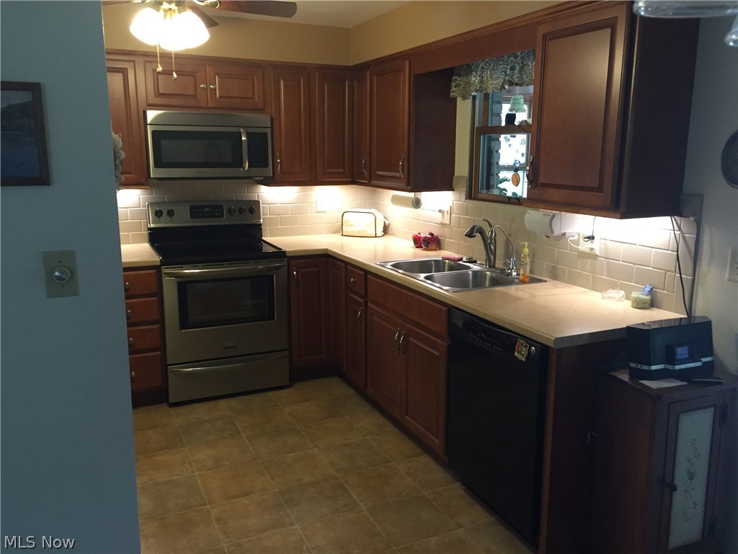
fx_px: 618
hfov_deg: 61.7
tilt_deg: -12.0
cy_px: 277
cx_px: 369
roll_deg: +0.3
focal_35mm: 29
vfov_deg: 48.2
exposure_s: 1/30
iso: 125
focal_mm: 4.15
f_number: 2.2
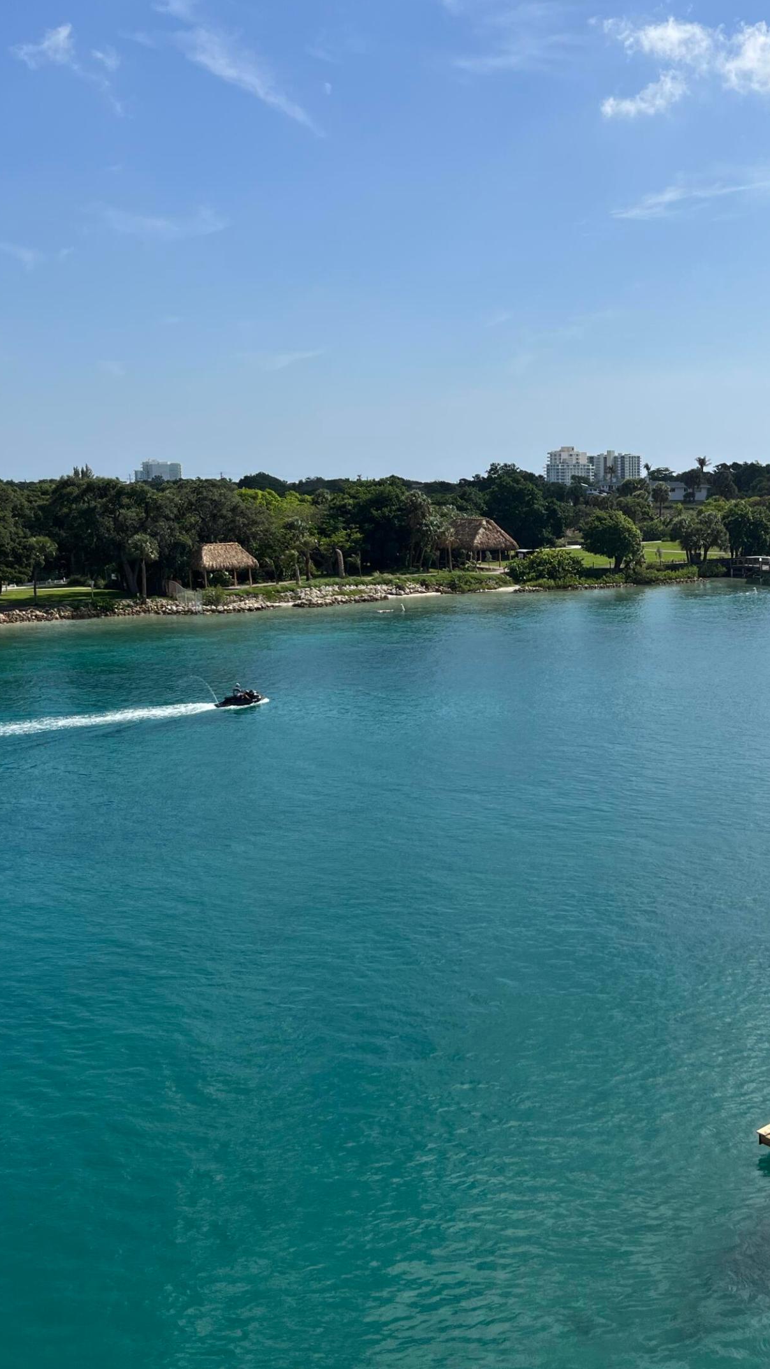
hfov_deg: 30.6
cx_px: 594
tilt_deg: -8.7
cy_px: 684
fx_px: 1379
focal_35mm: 38
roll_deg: +0.4
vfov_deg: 52.8
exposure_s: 1/5319
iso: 50
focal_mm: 5.1
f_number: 1.6
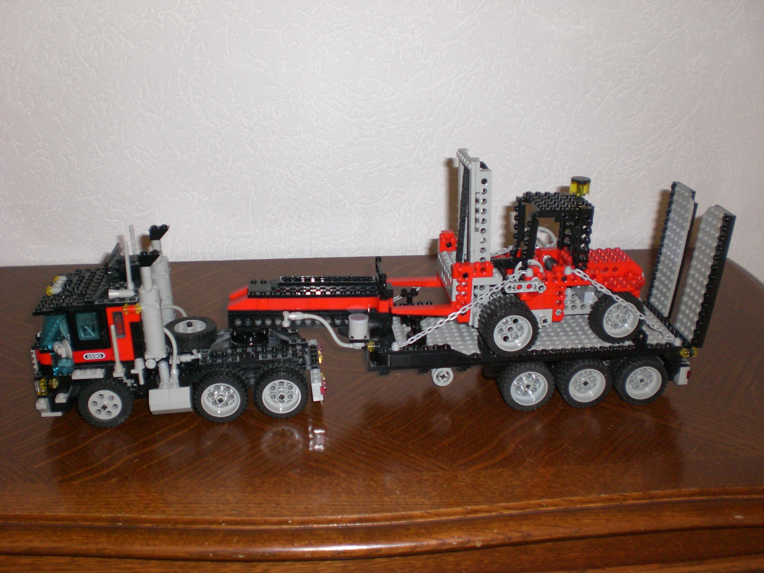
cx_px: 382
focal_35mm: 38
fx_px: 839
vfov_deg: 37.7
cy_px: 286
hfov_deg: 49.0
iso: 200
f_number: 3.1
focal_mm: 6.3
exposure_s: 1/60
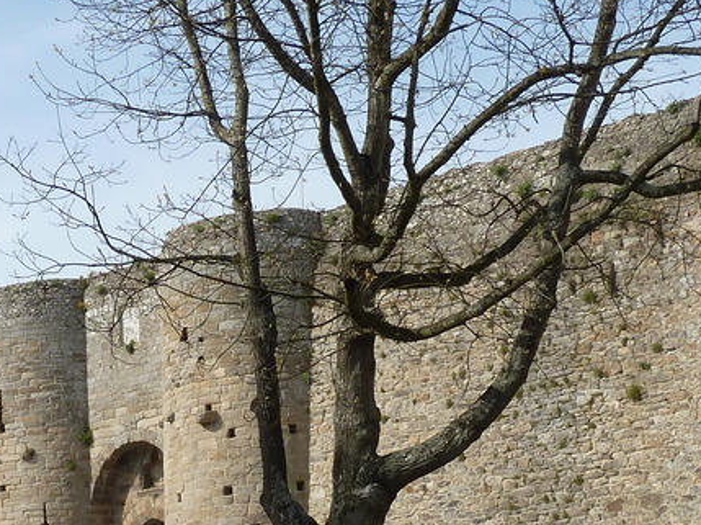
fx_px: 1983
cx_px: -34
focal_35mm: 98
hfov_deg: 19.4
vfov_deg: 14.8
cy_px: 518
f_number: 4.5
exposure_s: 1/400
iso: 80
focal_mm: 5.7
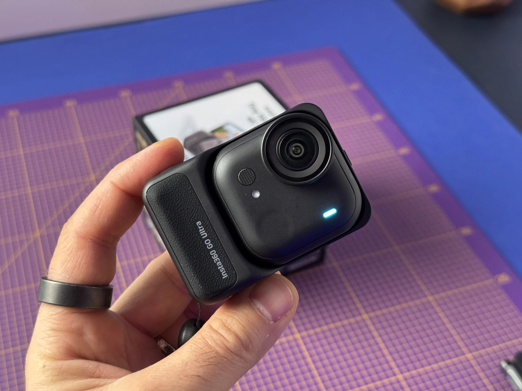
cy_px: 196
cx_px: 261
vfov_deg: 30.3
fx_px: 724
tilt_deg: -43.1
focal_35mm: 48
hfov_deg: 39.7
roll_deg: -0.6
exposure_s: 1/52
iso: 250
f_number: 1.78
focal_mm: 6.76
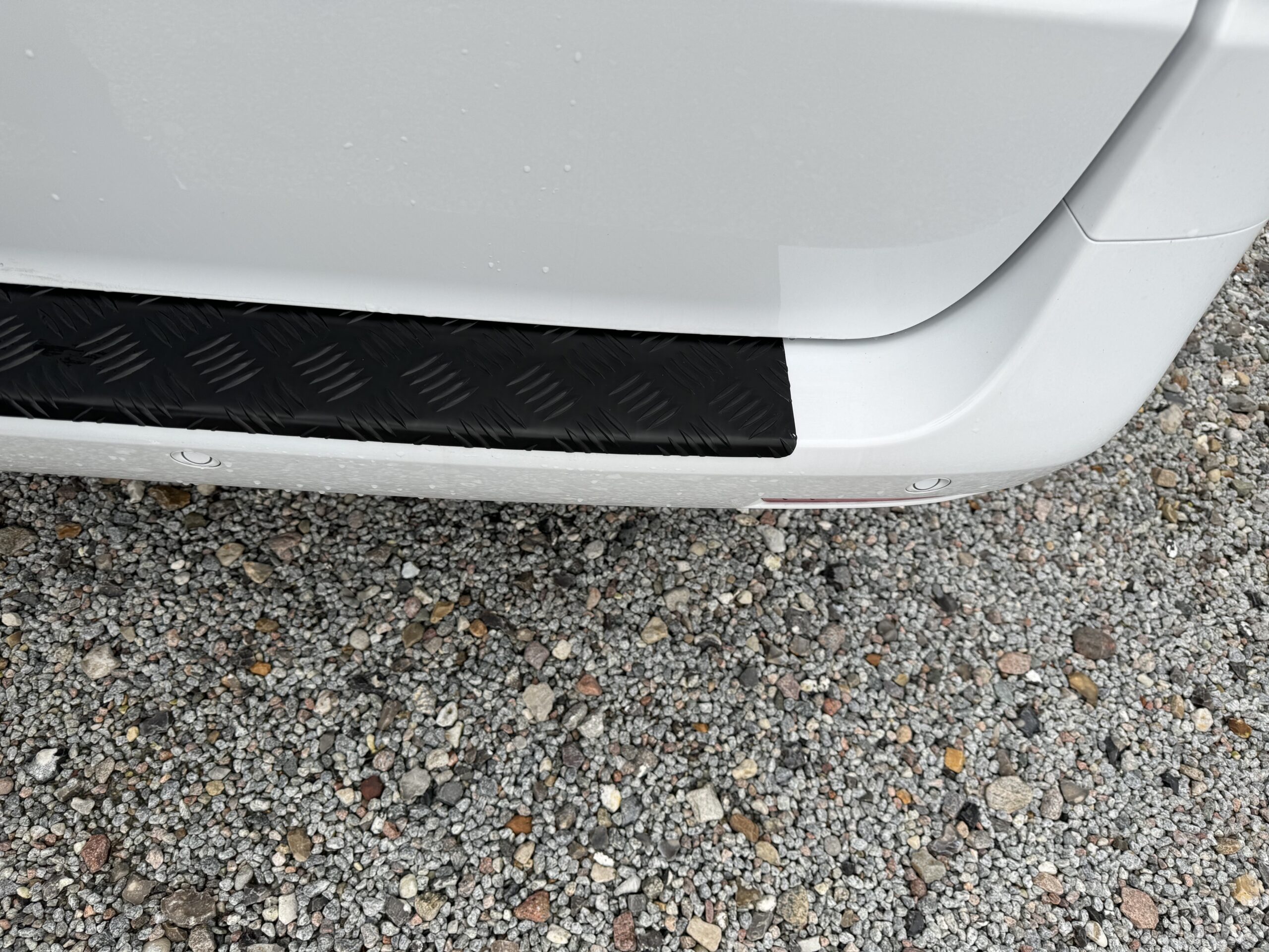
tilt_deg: -53.6
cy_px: 476
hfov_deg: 71.6
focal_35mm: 24
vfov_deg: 56.8
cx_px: 634
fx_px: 880
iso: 80
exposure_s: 1/645
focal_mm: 6.86
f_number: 1.78
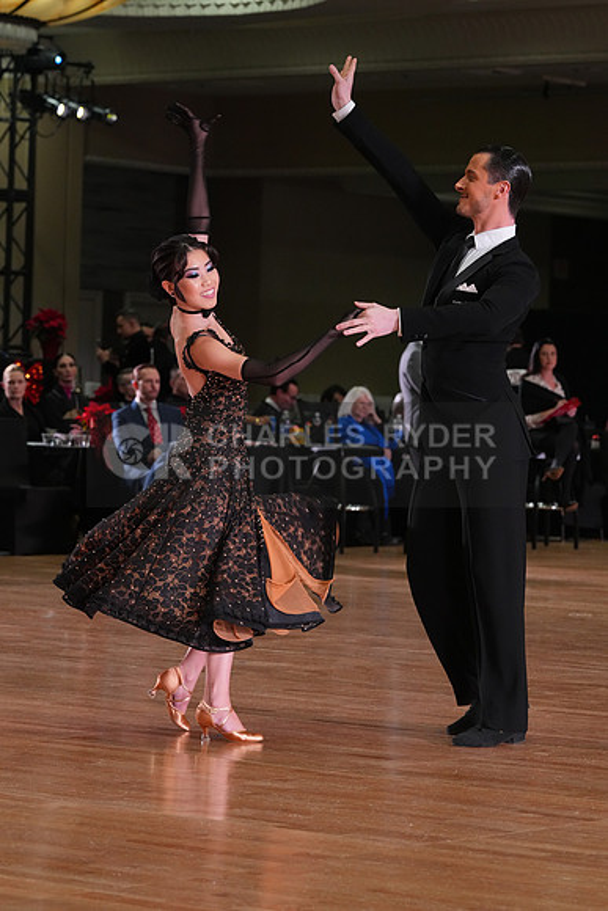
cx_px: 304
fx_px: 3266
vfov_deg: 15.9
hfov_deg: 10.6
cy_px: 456
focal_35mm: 129
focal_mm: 129
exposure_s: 1/200
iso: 3200
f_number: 7.1
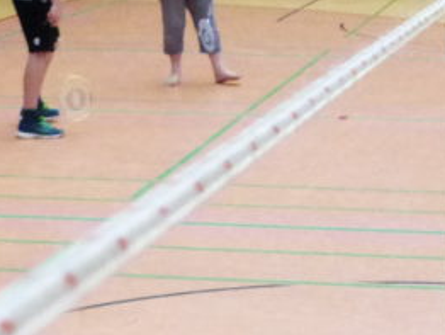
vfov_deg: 11.7
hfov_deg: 15.6
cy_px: -54
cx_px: 372
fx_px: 1608
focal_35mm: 125
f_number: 4
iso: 1600
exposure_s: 1/250
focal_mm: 5.8
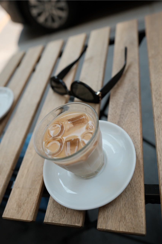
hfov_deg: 47.9
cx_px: 81
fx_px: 182
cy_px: 122
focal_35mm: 27
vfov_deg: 67.4
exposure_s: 1/1700
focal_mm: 18
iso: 320
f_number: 2.2
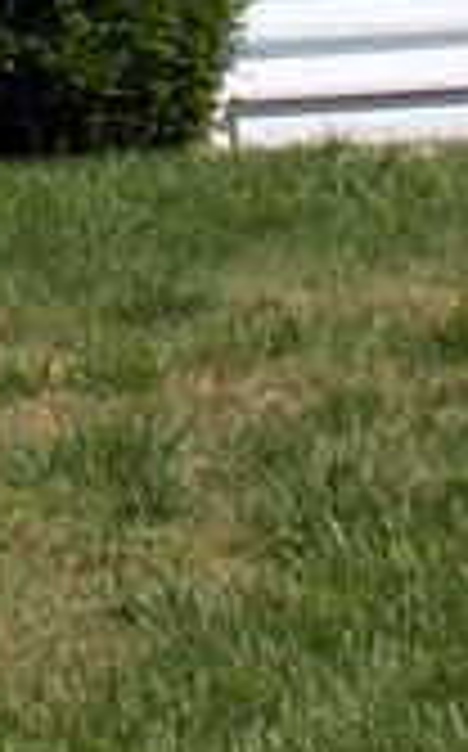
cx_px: -202
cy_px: -486
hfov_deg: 5.4
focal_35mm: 241
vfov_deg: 8.5
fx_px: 4931
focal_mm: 6.6
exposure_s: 1/1000
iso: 80
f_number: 3.5
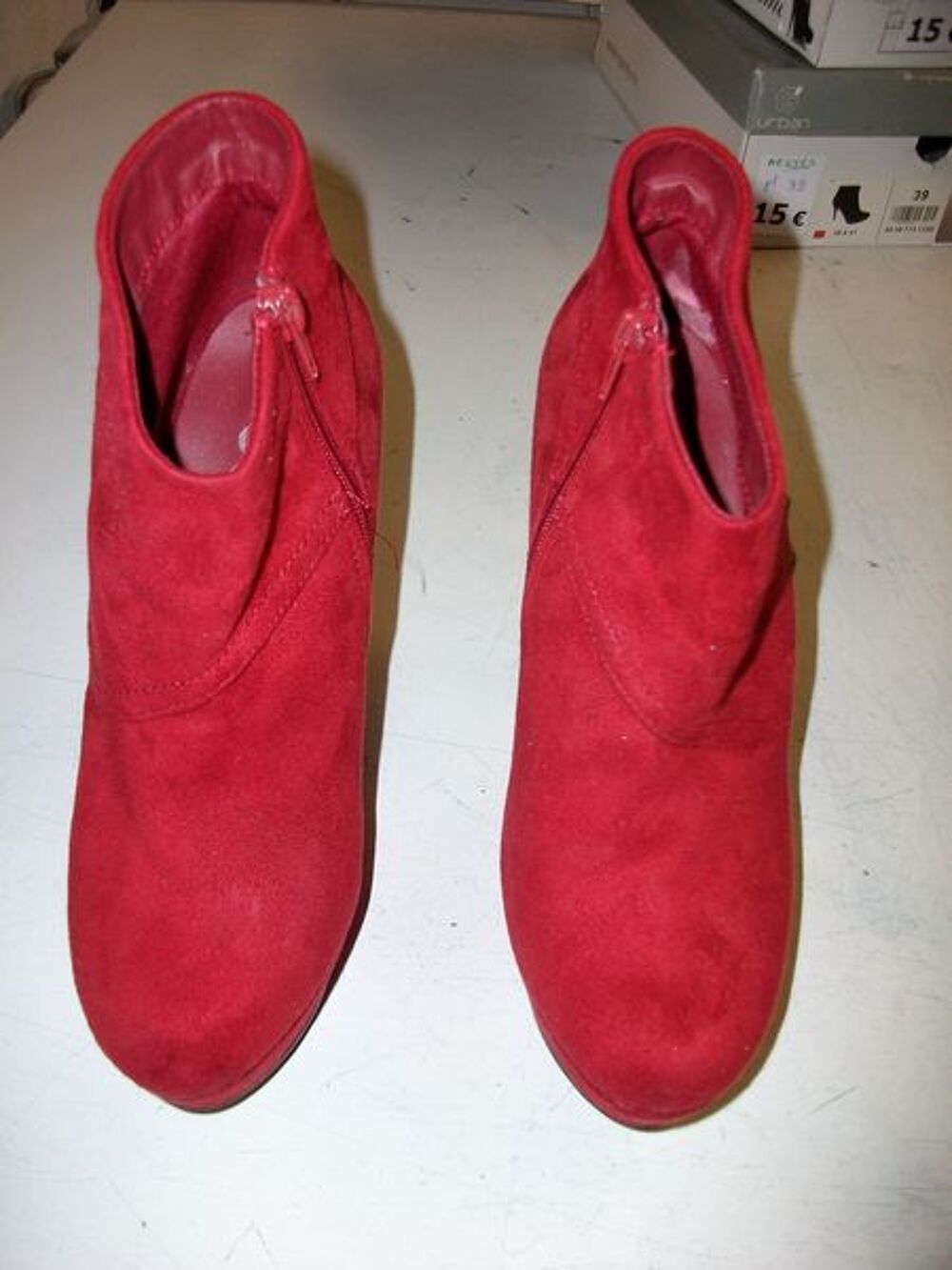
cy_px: 635
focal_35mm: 32
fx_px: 1173
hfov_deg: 44.2
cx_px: 476
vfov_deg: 56.8
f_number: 2.9
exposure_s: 1/40
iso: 125
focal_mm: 5.7
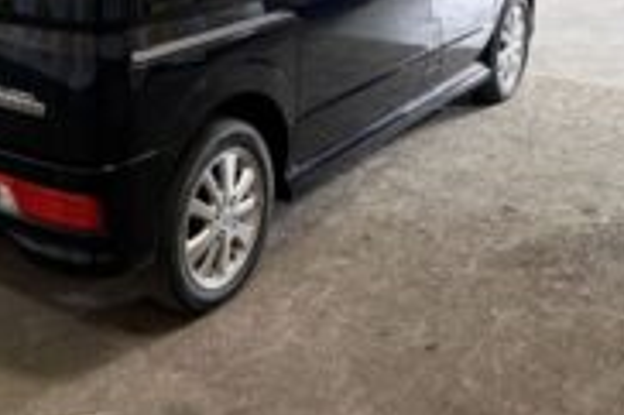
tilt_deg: -10.6
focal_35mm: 52
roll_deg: +1.1
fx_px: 901
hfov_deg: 36.4
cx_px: 93
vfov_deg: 24.4
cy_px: -26
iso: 200
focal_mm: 5.96
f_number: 1.6
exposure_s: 1/50
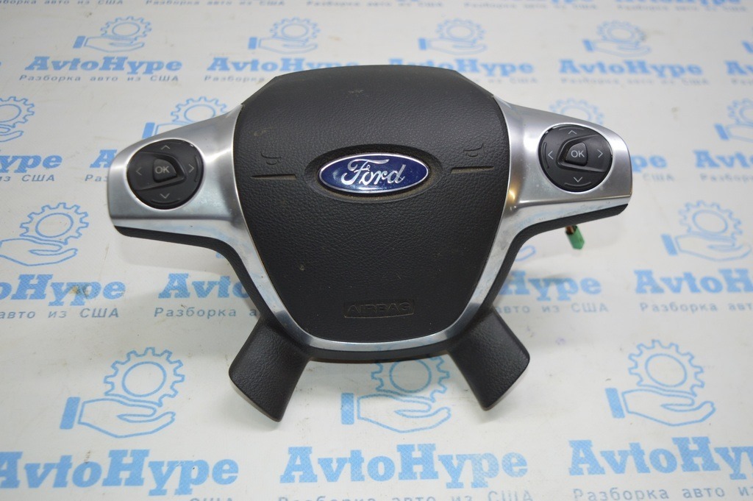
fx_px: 784
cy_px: 250
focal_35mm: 38
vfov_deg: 35.4
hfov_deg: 51.3
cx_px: 376
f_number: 4
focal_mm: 25
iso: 400
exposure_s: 1/60
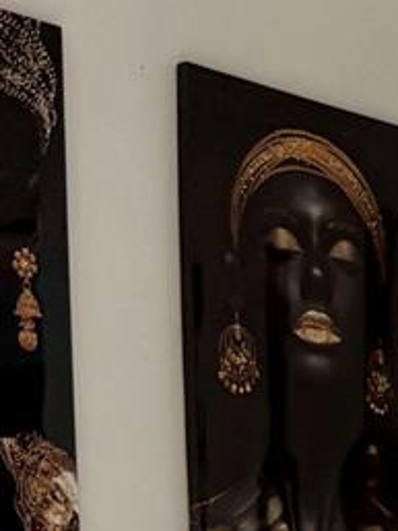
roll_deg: -0.9
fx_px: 1716
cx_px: 549
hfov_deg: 12.7
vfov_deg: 15.5
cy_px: 907
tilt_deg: -8.3
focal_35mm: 112
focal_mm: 6.76
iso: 100
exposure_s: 1/1018
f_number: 1.78
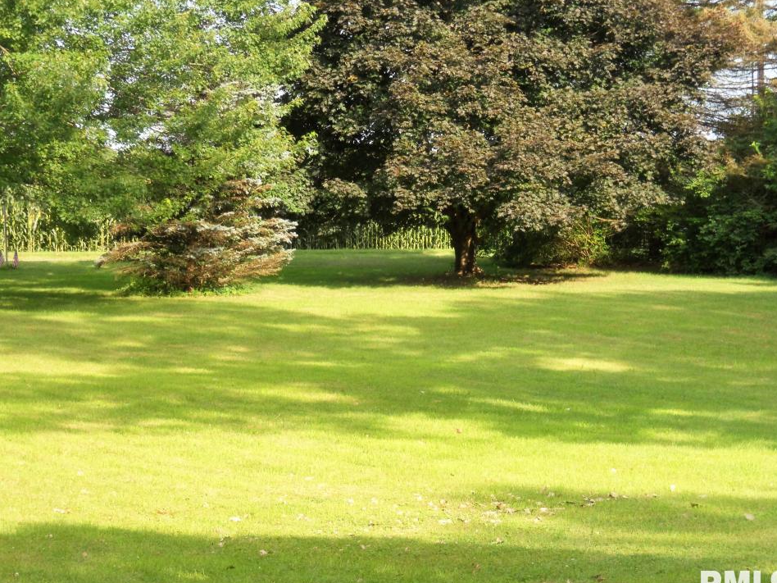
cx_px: 406
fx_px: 2110
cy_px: 298
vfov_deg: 15.7
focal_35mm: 94
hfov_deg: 20.9
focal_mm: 15.5
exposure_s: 1/250
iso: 160
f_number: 4.9
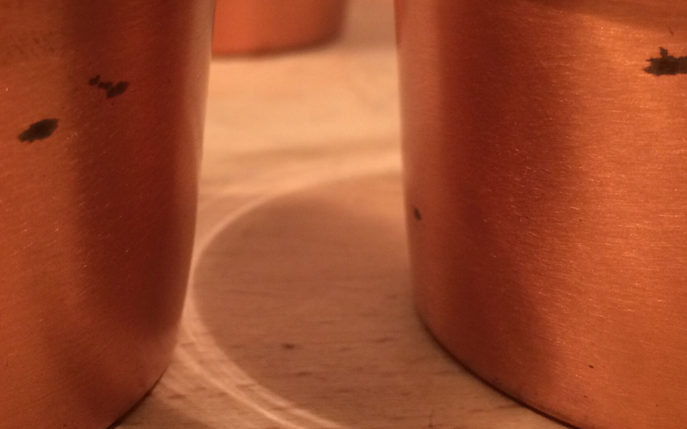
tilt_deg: -16.9
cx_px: 310
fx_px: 1067
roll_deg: -1.8
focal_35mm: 57
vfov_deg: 22.7
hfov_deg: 35.7
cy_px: 151
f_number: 2.2
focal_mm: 4.15
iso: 80
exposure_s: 1/33
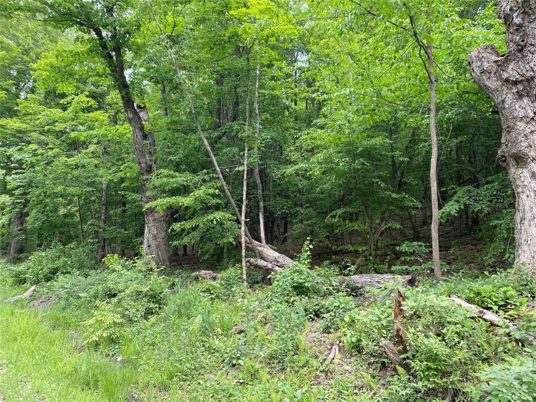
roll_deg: -2.0
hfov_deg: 67.3
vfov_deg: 53.1
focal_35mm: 26
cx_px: 268
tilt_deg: +5.8
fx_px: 403
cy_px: 201
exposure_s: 1/158
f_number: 1.8
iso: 32
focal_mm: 4.25
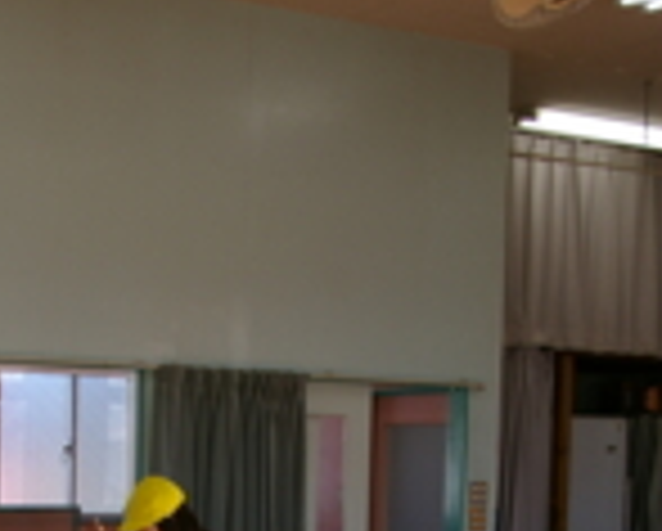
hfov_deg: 23.4
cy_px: 565
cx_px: 144
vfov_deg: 18.5
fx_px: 1575
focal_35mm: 80
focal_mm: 21
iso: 200
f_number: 4.5
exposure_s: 1/90
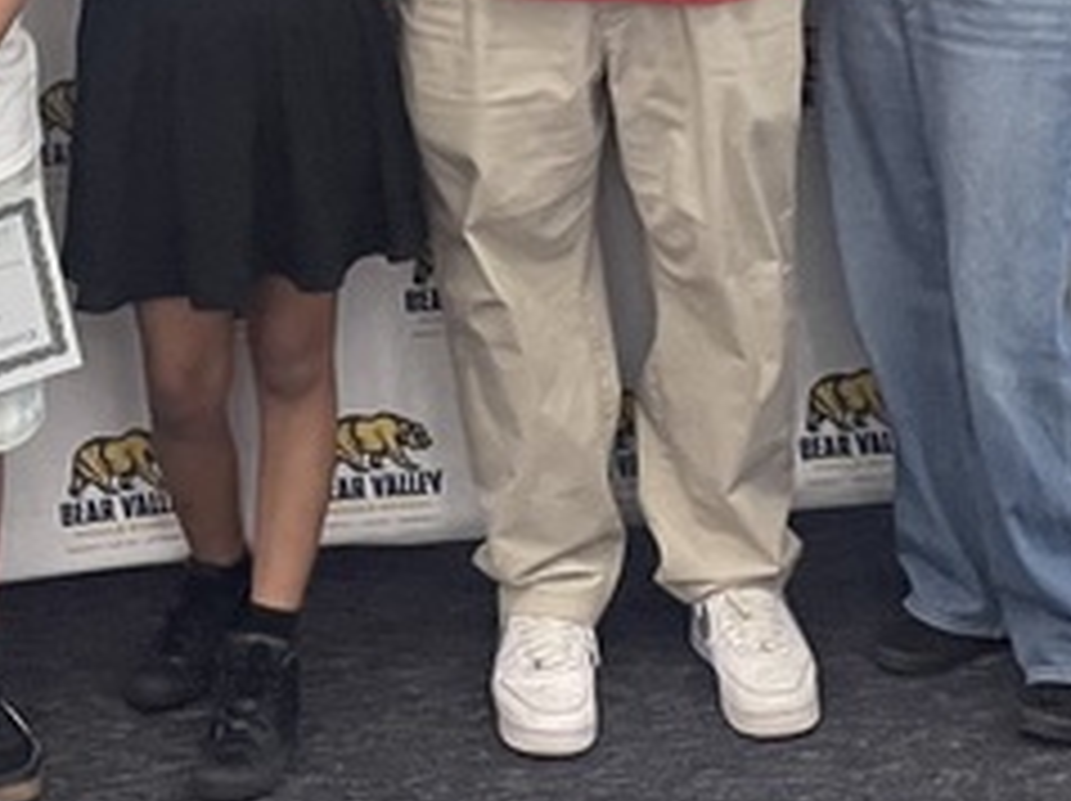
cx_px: 522
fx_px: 3462
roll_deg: +2.4
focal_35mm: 112
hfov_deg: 17.6
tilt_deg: -2.2
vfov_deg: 12.1
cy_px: -639
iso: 125
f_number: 1.6
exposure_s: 1/60
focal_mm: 4.2
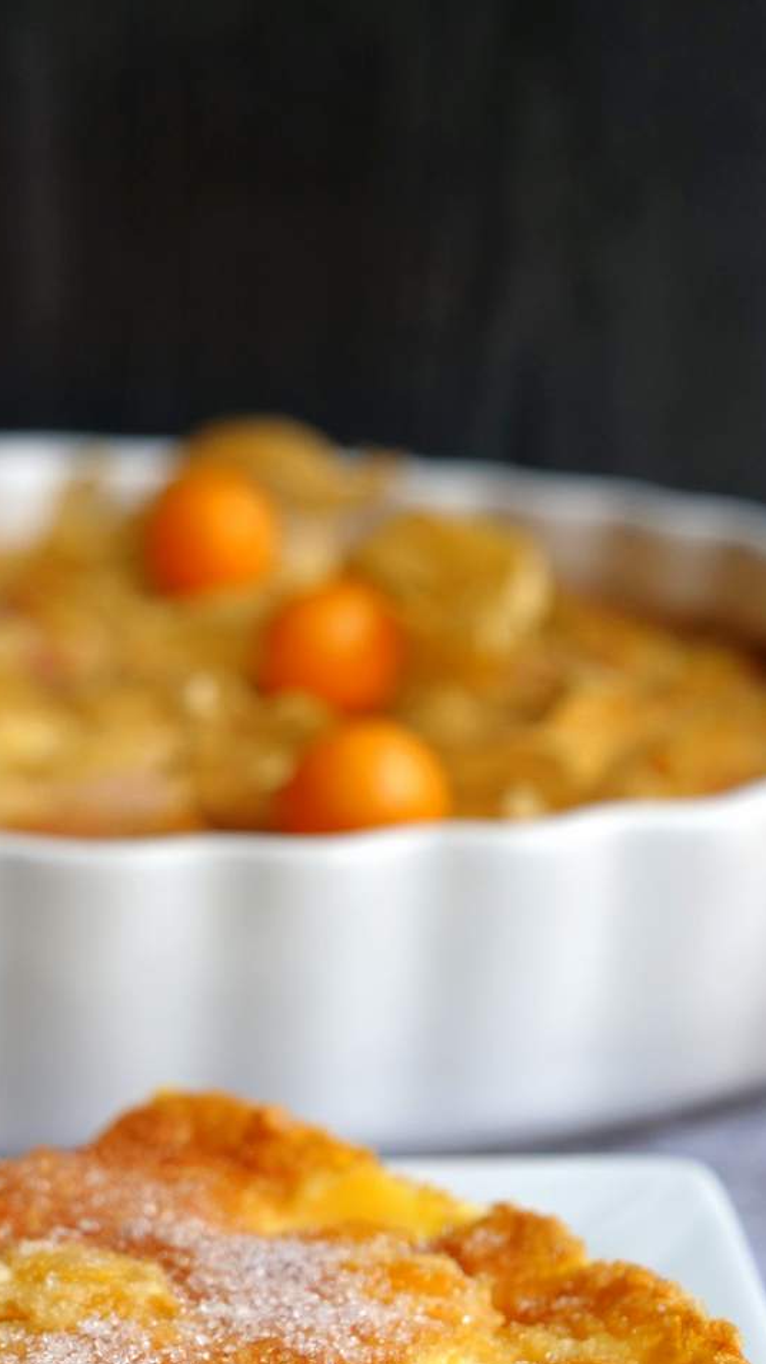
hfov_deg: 10.3
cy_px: 778
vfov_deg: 18.3
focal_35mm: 117
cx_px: 41
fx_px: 4228
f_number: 3.8
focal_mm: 32
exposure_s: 1/80
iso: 200
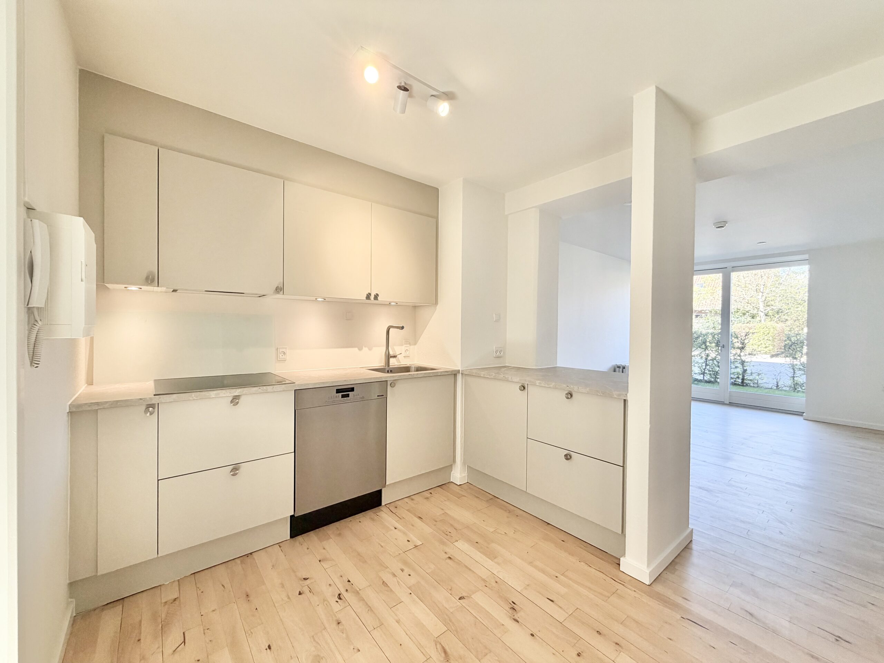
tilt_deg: -0.9
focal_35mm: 14
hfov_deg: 102.1
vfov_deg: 85.7
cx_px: 442
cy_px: 332
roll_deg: -0.2
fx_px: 358
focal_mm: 2.22
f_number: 2.2
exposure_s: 1/100
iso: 125
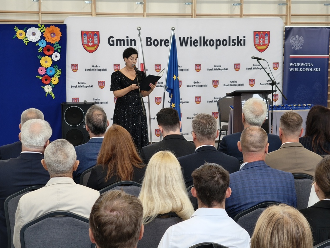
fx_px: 772
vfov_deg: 18.2
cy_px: 124
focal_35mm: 81
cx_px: 163
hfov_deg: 24.1
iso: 320
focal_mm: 8.8
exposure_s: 1/100
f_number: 2
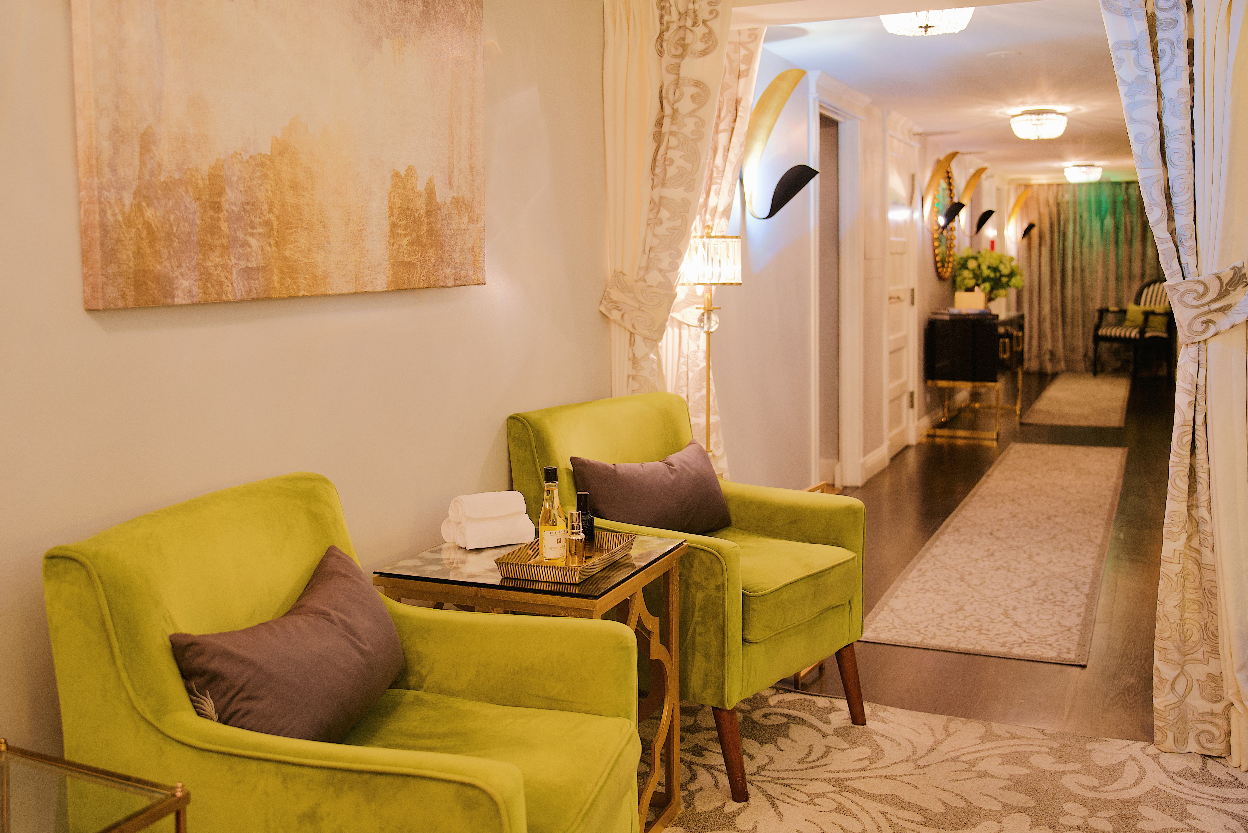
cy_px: 416
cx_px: 624
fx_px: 1144
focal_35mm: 33
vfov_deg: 40.0
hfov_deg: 57.2
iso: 800
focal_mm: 33
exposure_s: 1/30
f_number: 2.8
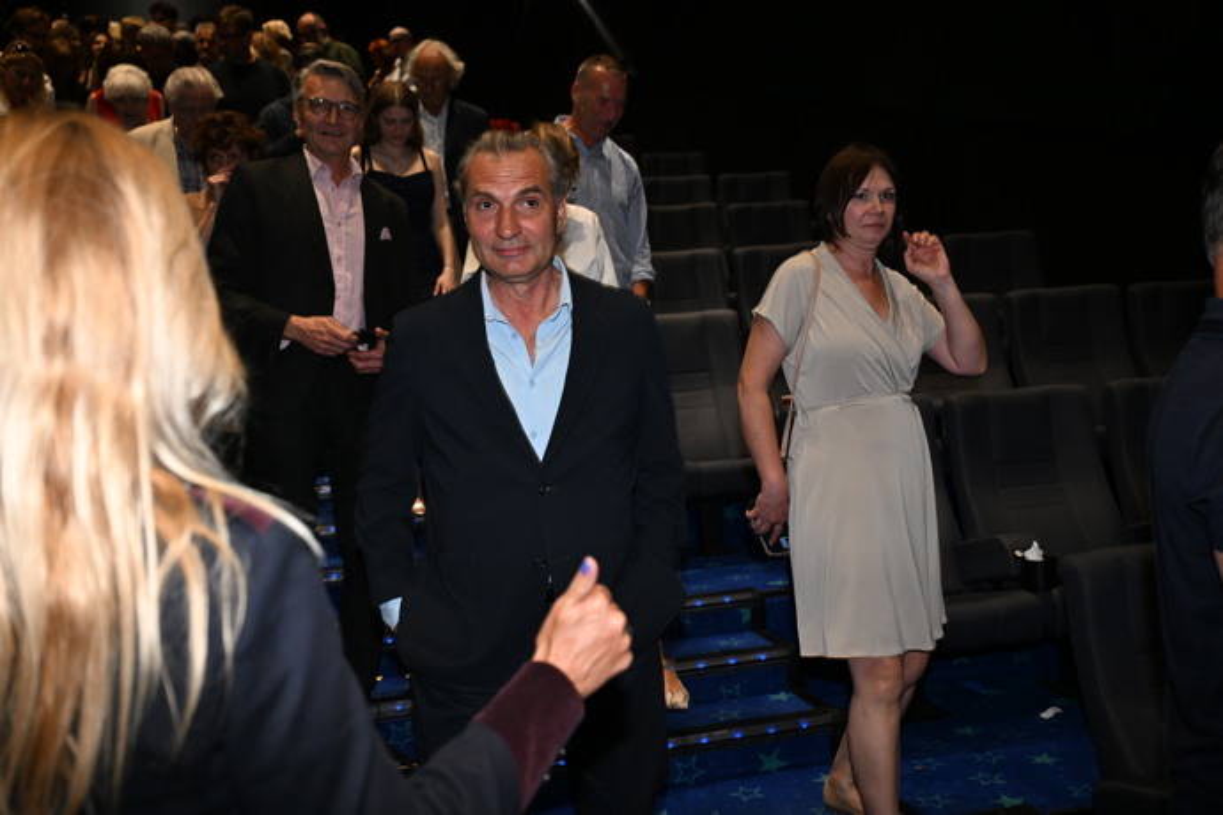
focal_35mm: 33
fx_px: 1121
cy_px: 408
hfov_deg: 57.2
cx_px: 612
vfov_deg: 40.0
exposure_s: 1/60
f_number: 3.5
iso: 3200
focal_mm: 33
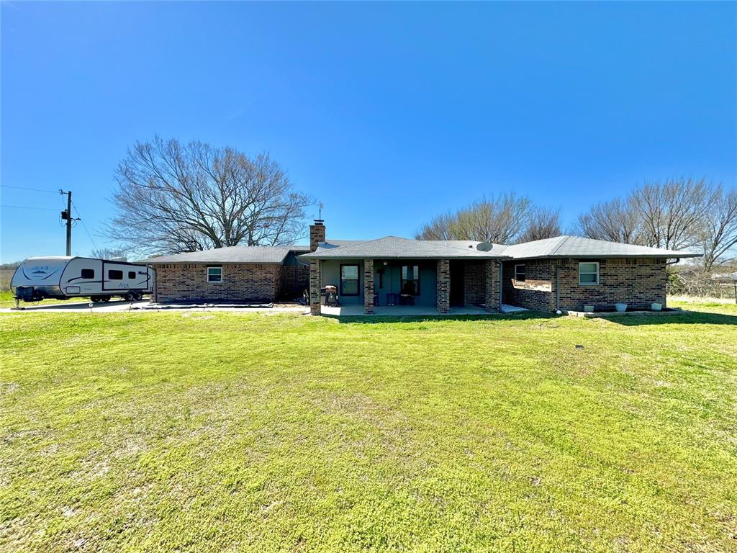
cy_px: 276
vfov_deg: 85.7
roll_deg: +0.3
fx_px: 298
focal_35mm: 14
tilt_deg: +0.8
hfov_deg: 102.1
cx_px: 368
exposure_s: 1/1927
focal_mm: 2.22
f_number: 2.2
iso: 50
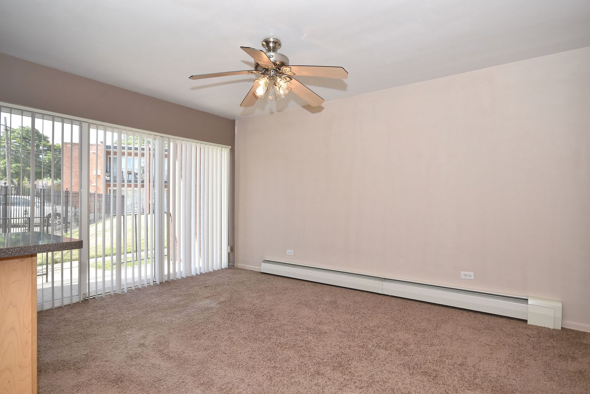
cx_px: 295
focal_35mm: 20
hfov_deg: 85.4
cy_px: 197
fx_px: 320
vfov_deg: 63.2
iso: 200
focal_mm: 13
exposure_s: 1/100
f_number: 8
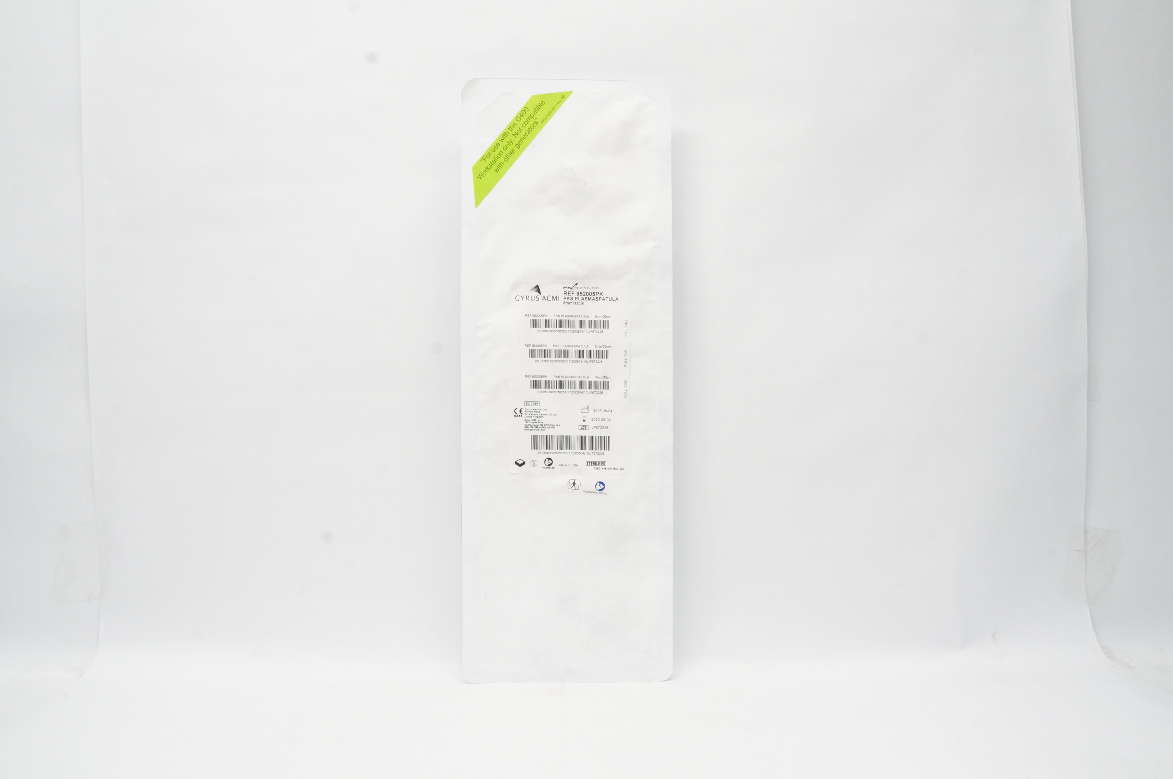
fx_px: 879
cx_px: 586
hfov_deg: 67.4
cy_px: 390
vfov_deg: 47.8
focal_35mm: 27
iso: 1600
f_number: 14
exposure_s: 1/25
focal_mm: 18
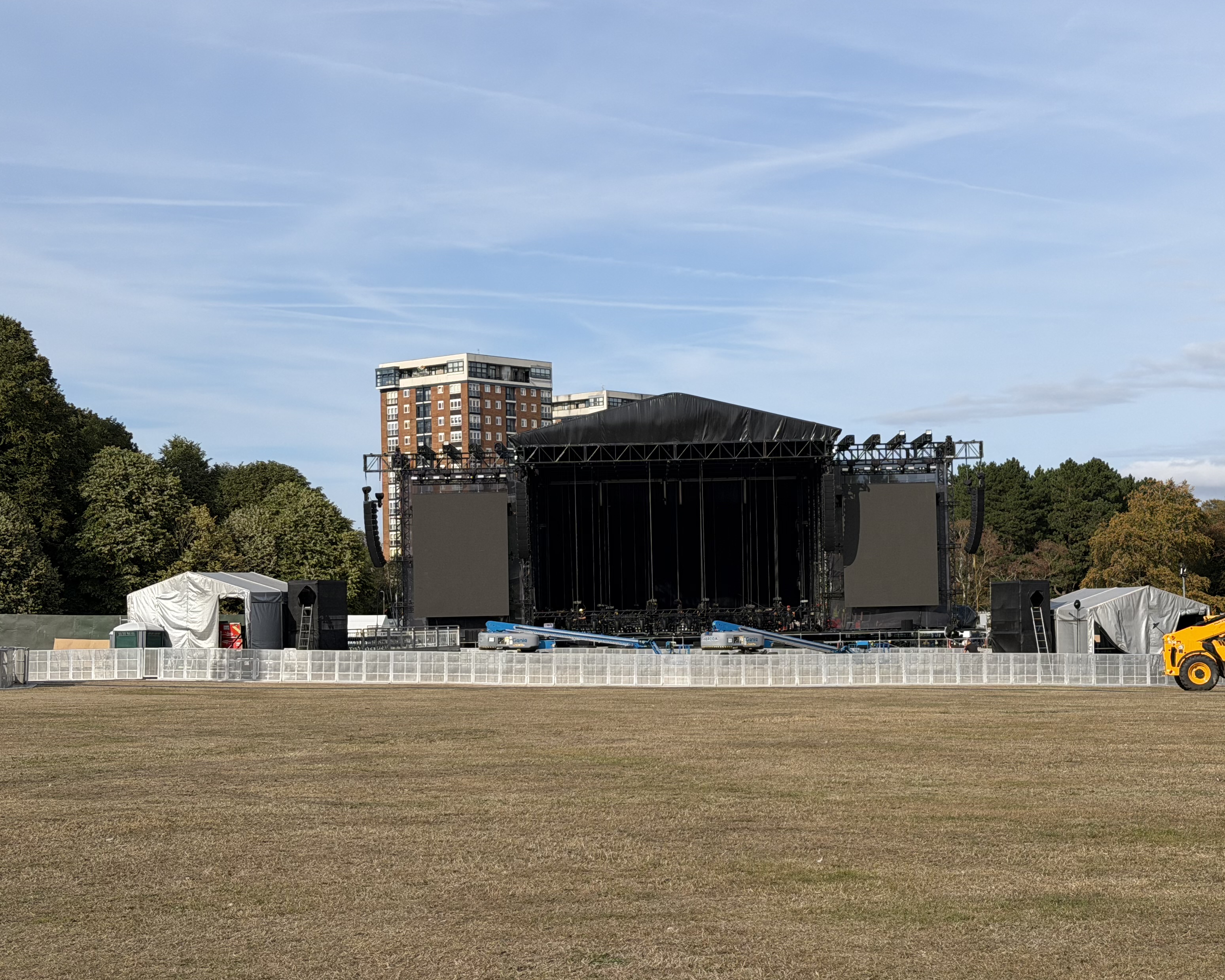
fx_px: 2211
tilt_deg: +1.6
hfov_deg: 30.9
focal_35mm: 61
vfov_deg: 25.0
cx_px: 690
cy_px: 524
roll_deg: +1.1
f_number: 1.78
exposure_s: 1/5587
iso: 64
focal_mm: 6.76
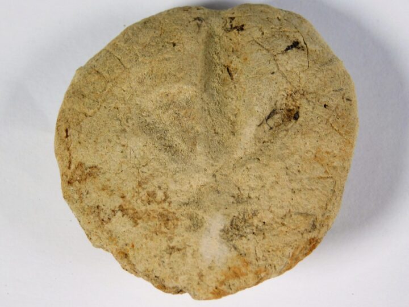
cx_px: 204
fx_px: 1359
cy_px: 154
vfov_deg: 12.9
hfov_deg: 17.1
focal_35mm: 115
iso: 125
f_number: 4.8
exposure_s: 1/200
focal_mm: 20.3
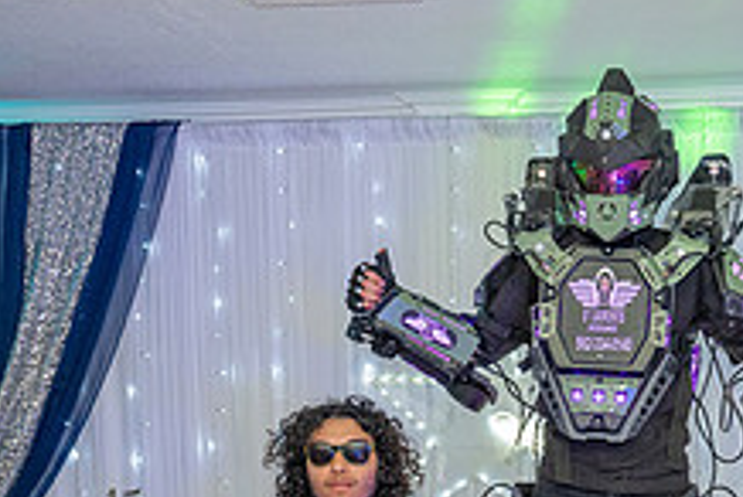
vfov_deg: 17.6
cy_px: 642
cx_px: 593
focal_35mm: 73
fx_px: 1509
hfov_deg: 27.1
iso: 1250
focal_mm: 27.5
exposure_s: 1/200
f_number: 4.5
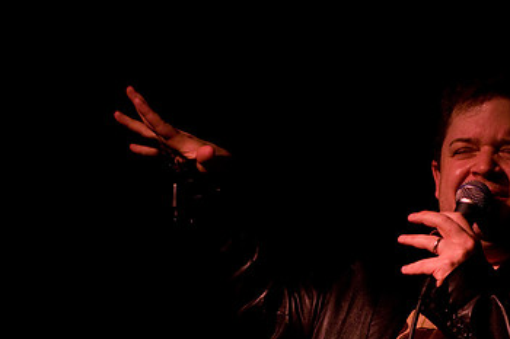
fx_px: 2464
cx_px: 374
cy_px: 254
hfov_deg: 11.8
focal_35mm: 174
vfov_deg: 7.9
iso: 1000
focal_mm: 70
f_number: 2.8
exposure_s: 1/100
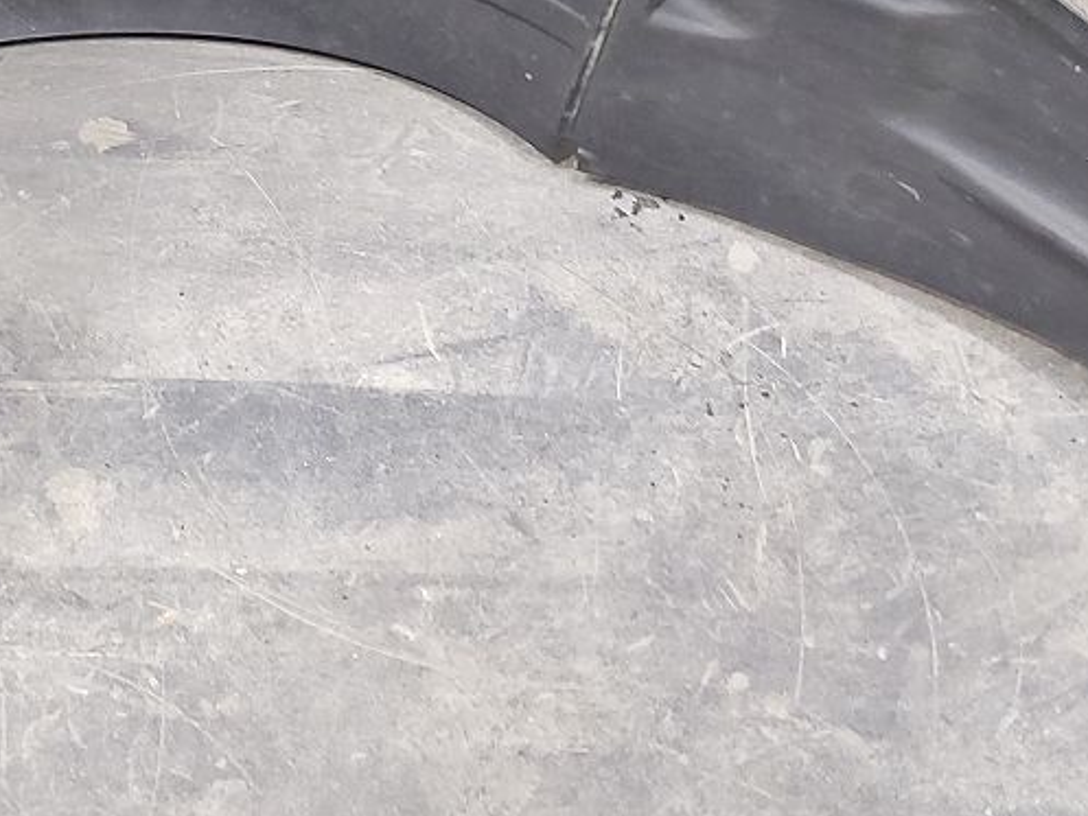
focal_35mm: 67
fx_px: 2106
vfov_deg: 21.4
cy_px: 48
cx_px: 187
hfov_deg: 28.2
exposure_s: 1/33
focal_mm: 5.23
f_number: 1.8
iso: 250
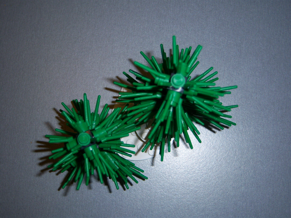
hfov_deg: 38.9
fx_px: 412
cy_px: 109
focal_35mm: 49
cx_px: 146
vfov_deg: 29.7
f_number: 3.4
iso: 80
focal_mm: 10.3
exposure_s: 1/60
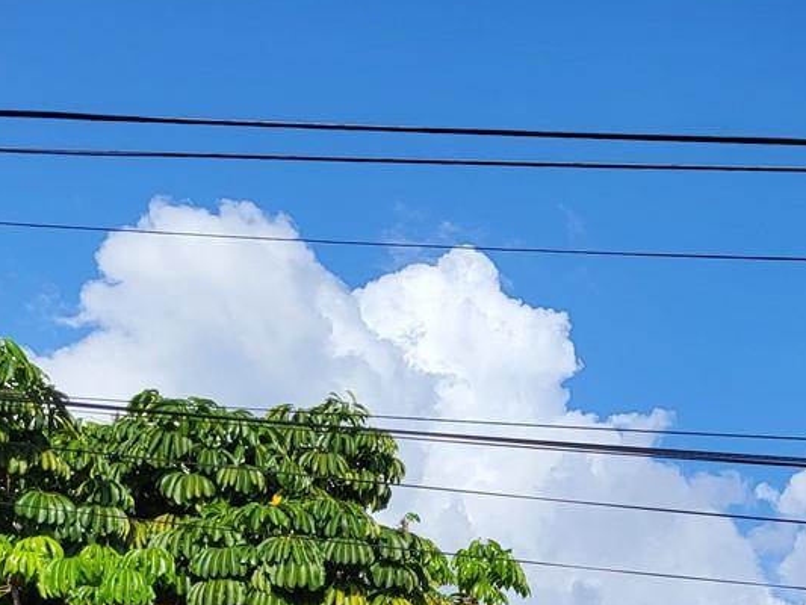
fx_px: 1817
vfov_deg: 17.4
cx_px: 1083
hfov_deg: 22.1
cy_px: 839
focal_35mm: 78
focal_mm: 5.4
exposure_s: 1/2882
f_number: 1.8
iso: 40
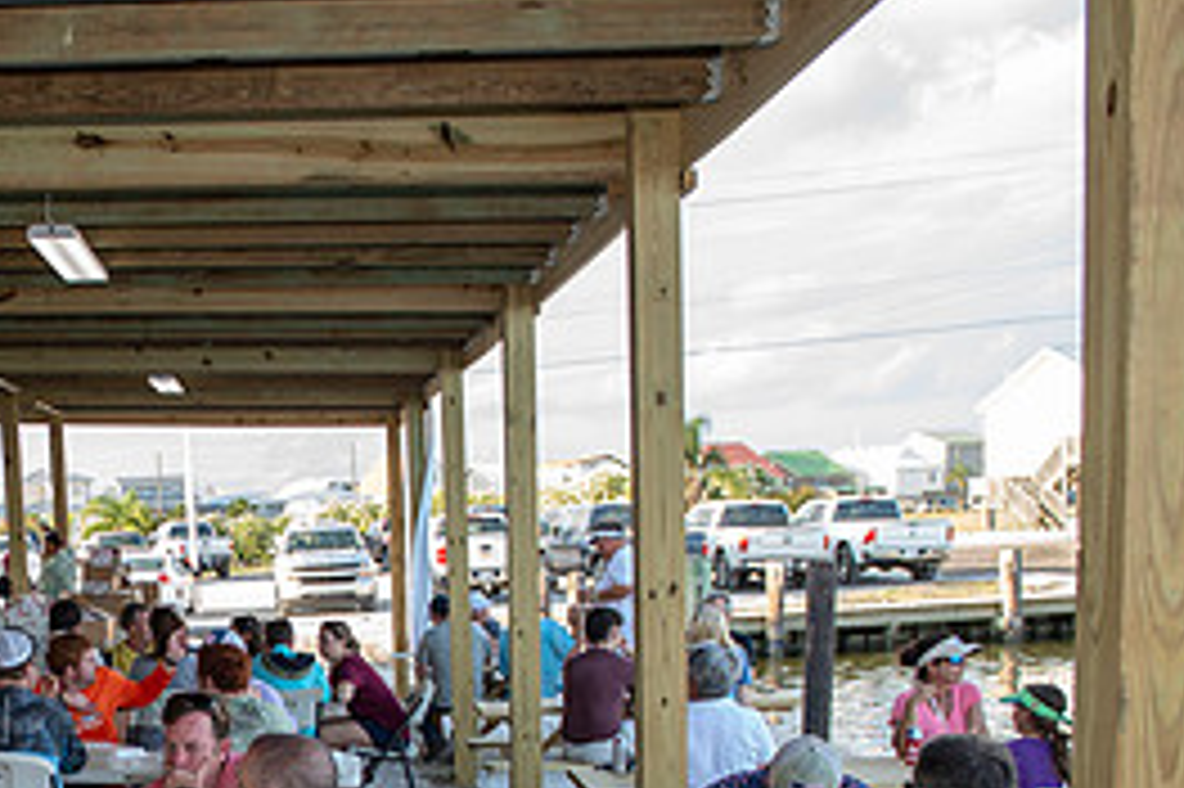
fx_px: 1742
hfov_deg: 35.0
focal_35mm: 53
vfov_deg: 24.2
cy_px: 811
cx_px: 77
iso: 50
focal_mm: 24
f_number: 3.5
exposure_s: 1/80
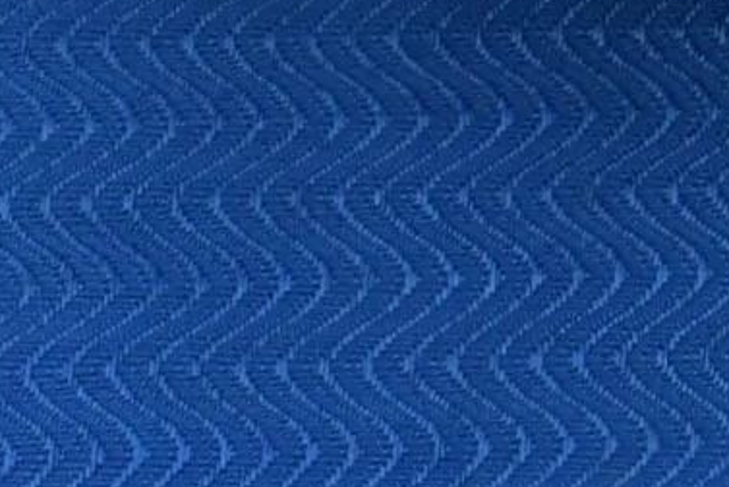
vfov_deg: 5.4
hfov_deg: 8.4
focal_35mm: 234
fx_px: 4750
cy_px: -1128
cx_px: 1344
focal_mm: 23
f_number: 9
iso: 200
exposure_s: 1/640
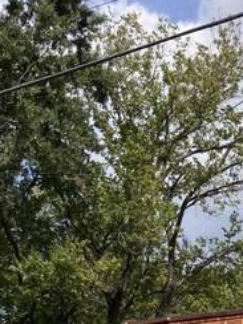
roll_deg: -2.1
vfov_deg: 16.1
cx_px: 167
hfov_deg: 13.4
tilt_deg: +5.8
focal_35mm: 110
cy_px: 515
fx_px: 1030
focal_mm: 3.99
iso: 20
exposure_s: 1/1621
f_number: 1.8
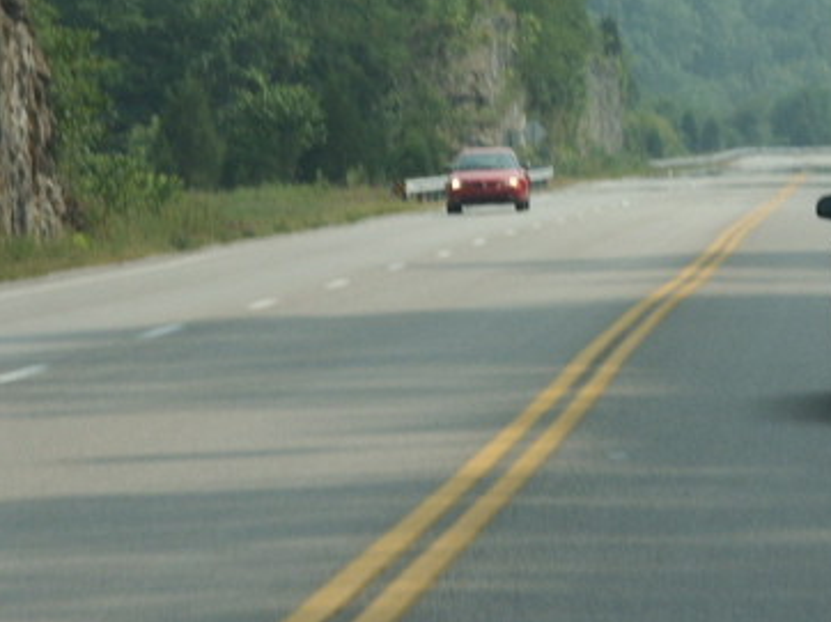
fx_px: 8445
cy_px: 92
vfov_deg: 4.2
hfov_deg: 5.6
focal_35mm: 352
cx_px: 732
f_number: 8
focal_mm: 50.48
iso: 100
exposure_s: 1/180
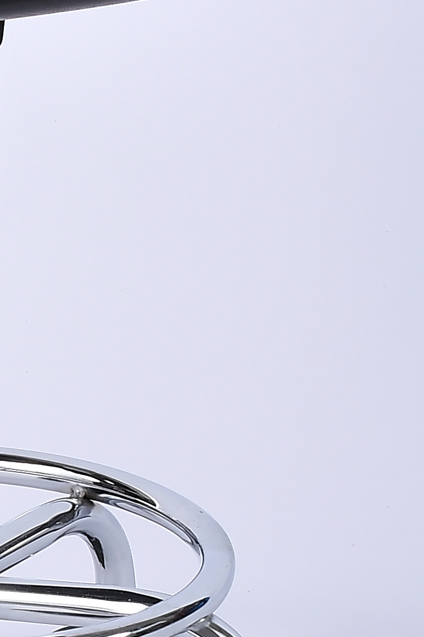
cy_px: 84
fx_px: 5232
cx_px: -89
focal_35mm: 296
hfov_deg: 4.6
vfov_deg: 6.9
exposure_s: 1/100
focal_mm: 40
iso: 125
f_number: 10
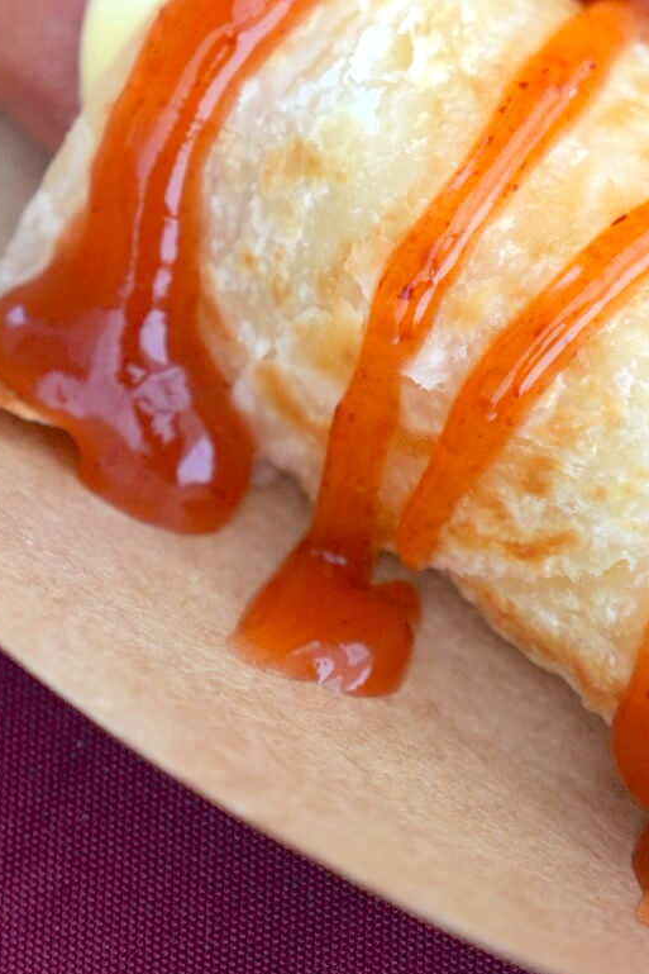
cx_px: 536
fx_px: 6027
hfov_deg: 6.2
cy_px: 203
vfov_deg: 9.2
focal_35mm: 223
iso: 400
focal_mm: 67
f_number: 4
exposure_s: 1/200
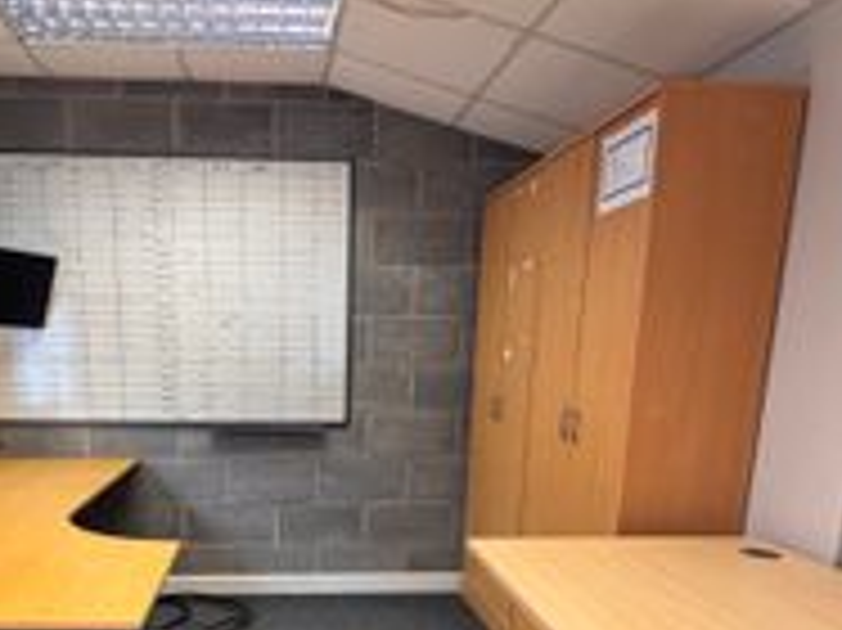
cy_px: 522
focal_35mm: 30
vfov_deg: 44.0
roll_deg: +0.0
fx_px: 729
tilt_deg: -12.6
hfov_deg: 59.1
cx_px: 306
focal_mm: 2.22
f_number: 2.2
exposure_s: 1/100
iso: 200
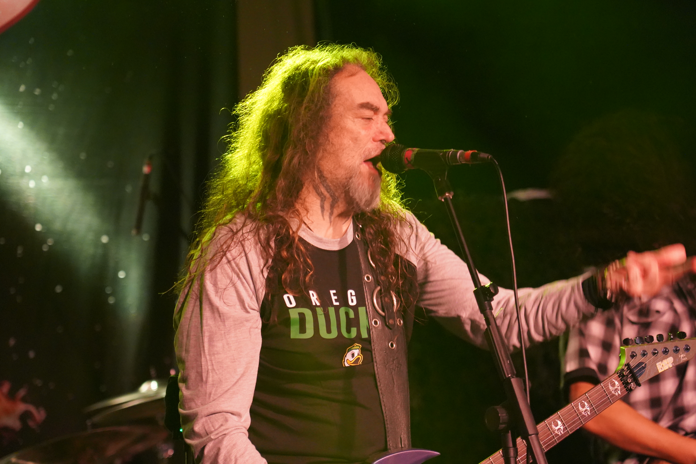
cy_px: 232
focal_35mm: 105
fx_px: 2030
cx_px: 348
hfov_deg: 19.5
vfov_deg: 13.0
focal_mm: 105
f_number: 4
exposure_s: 1/160
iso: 10000
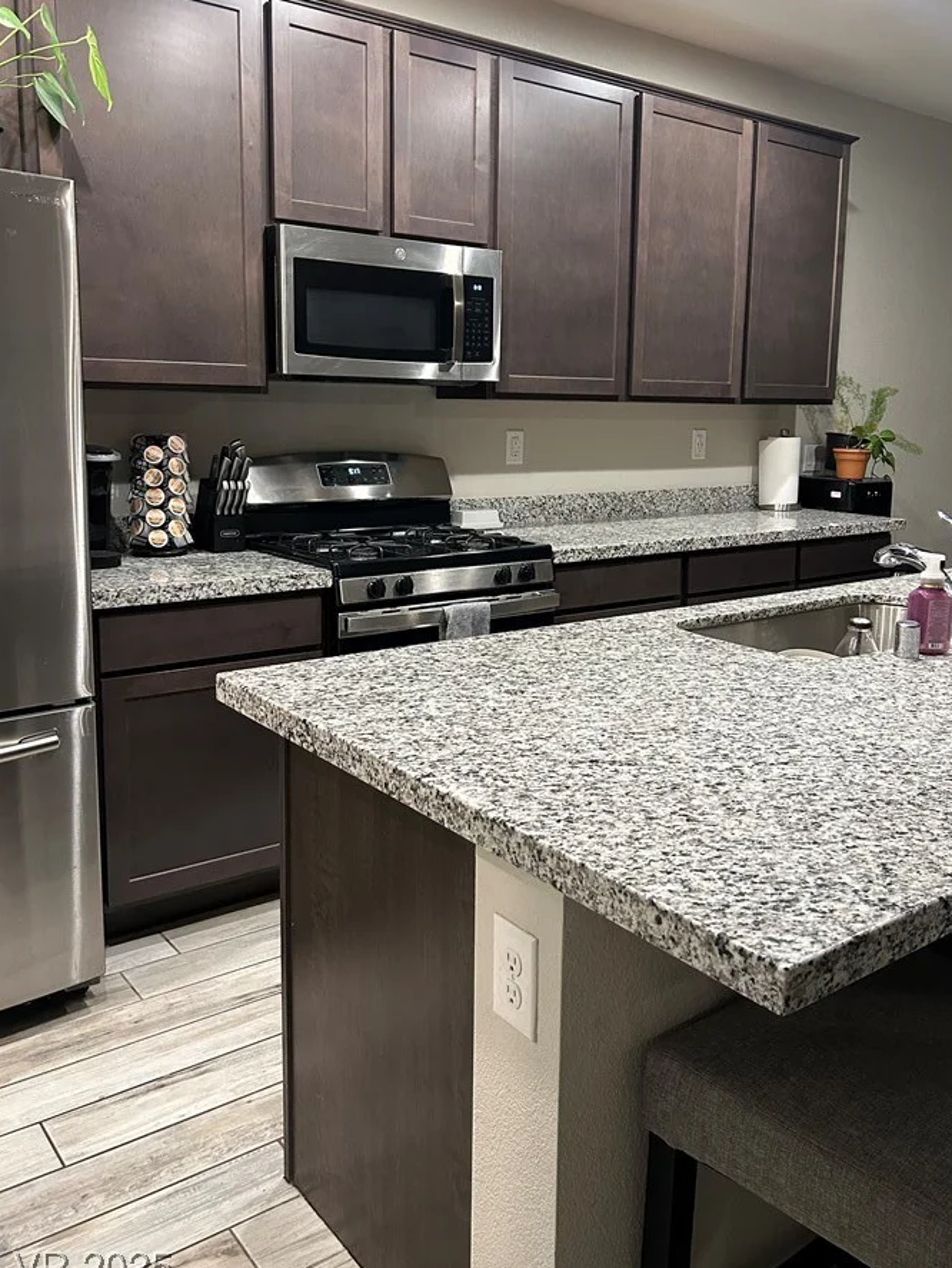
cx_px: 527
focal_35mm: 30
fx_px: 1099
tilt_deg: -8.0
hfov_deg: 46.7
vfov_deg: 59.8
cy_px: 576
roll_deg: -1.6
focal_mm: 5.7
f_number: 1.5
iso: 320
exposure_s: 1/60
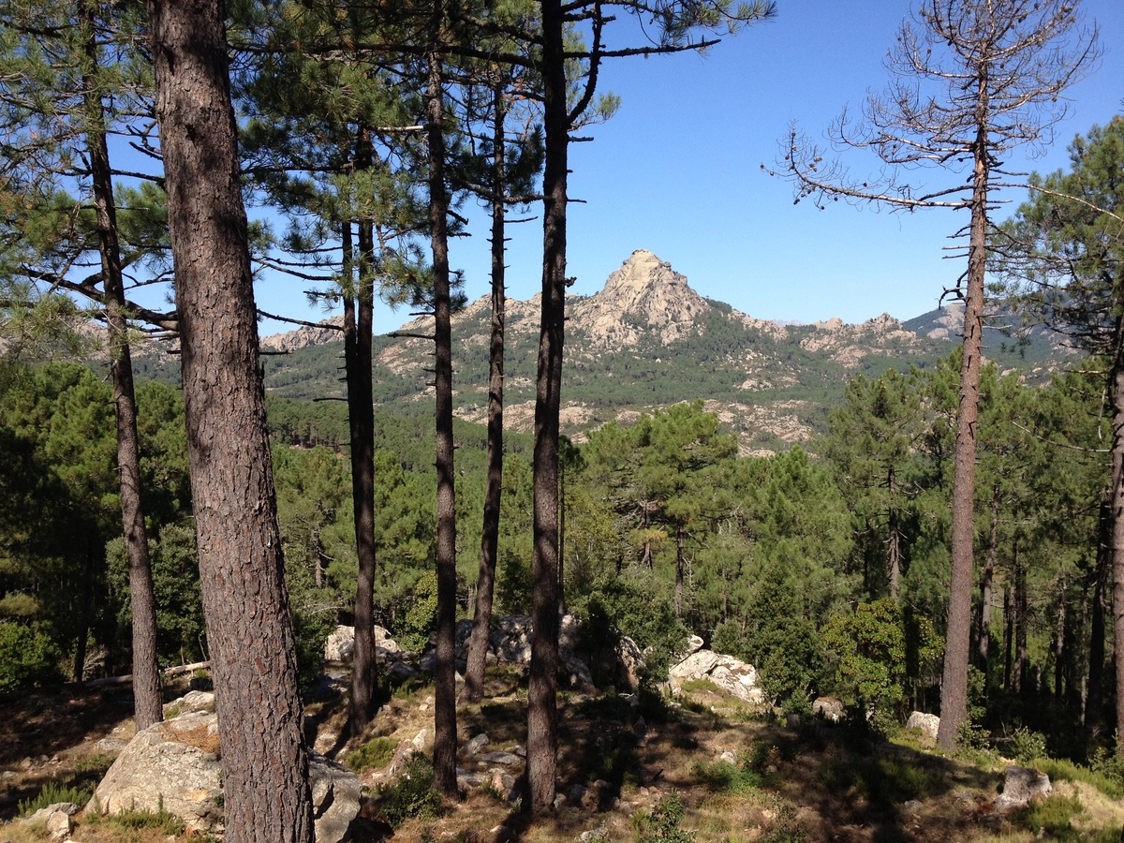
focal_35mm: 35
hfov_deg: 52.6
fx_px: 1136
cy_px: 422
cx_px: 562
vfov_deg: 40.7
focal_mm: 4.28
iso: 64
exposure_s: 1/1255
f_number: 2.4
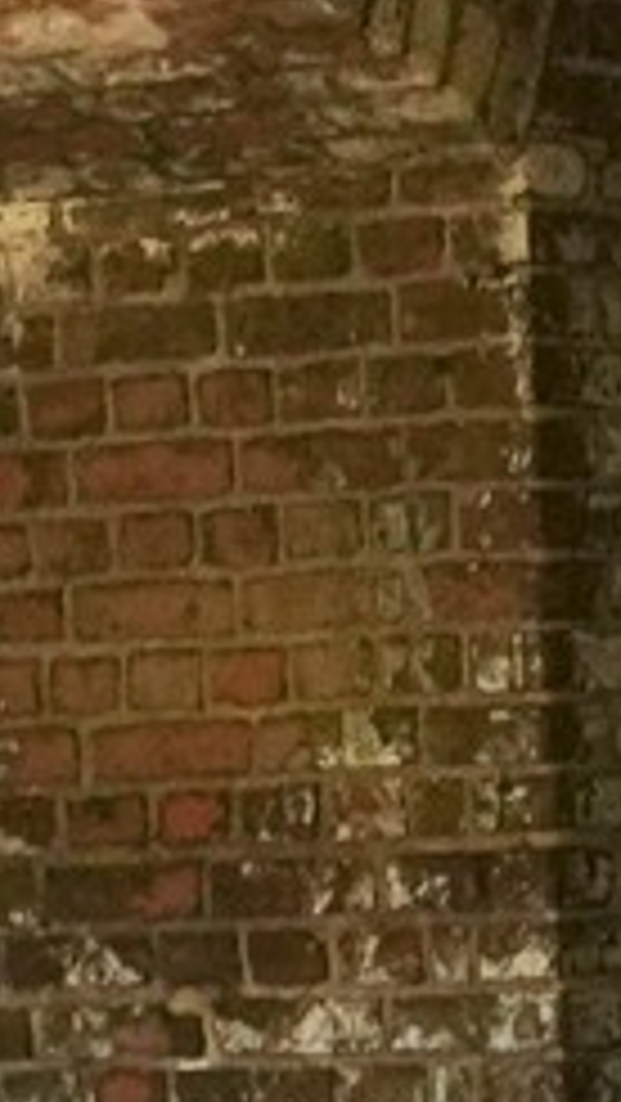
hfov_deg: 4.9
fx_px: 6989
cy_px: 1534
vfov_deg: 8.8
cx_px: 1688
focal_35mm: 239
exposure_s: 1/80
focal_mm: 28
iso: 6400
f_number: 20
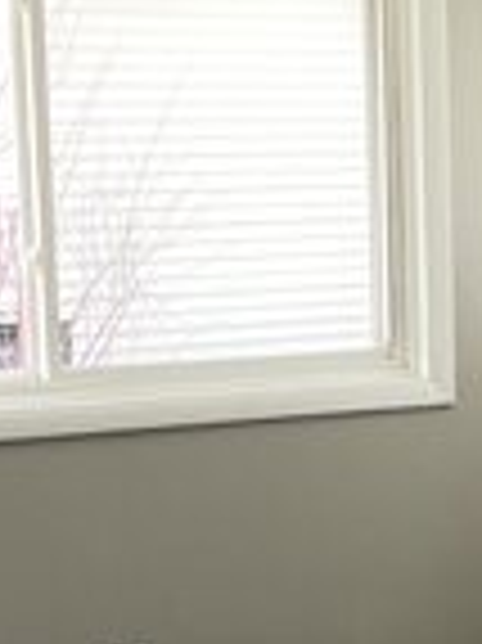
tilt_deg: -8.2
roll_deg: +0.5
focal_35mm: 121
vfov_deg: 16.2
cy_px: 471
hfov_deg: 11.9
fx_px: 2250
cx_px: 599
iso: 125
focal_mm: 4.2
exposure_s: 1/117
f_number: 1.6
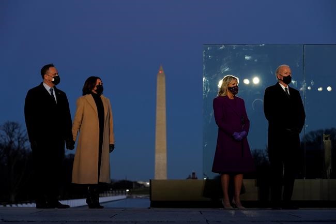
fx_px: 840
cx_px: 168
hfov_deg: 22.6
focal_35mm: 90
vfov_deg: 15.2
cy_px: 112
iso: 2000
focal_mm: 90
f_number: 4.5
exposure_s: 1/200
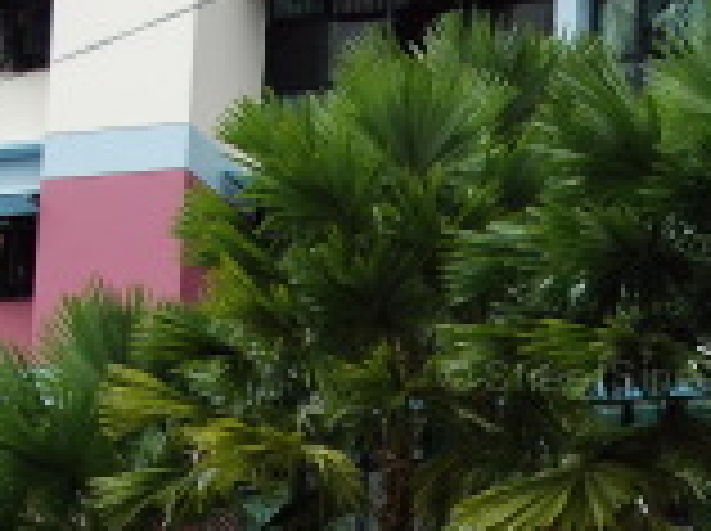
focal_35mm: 146
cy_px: 727
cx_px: 774
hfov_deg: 13.3
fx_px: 2988
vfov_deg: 9.9
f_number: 5
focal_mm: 29
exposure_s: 1/400
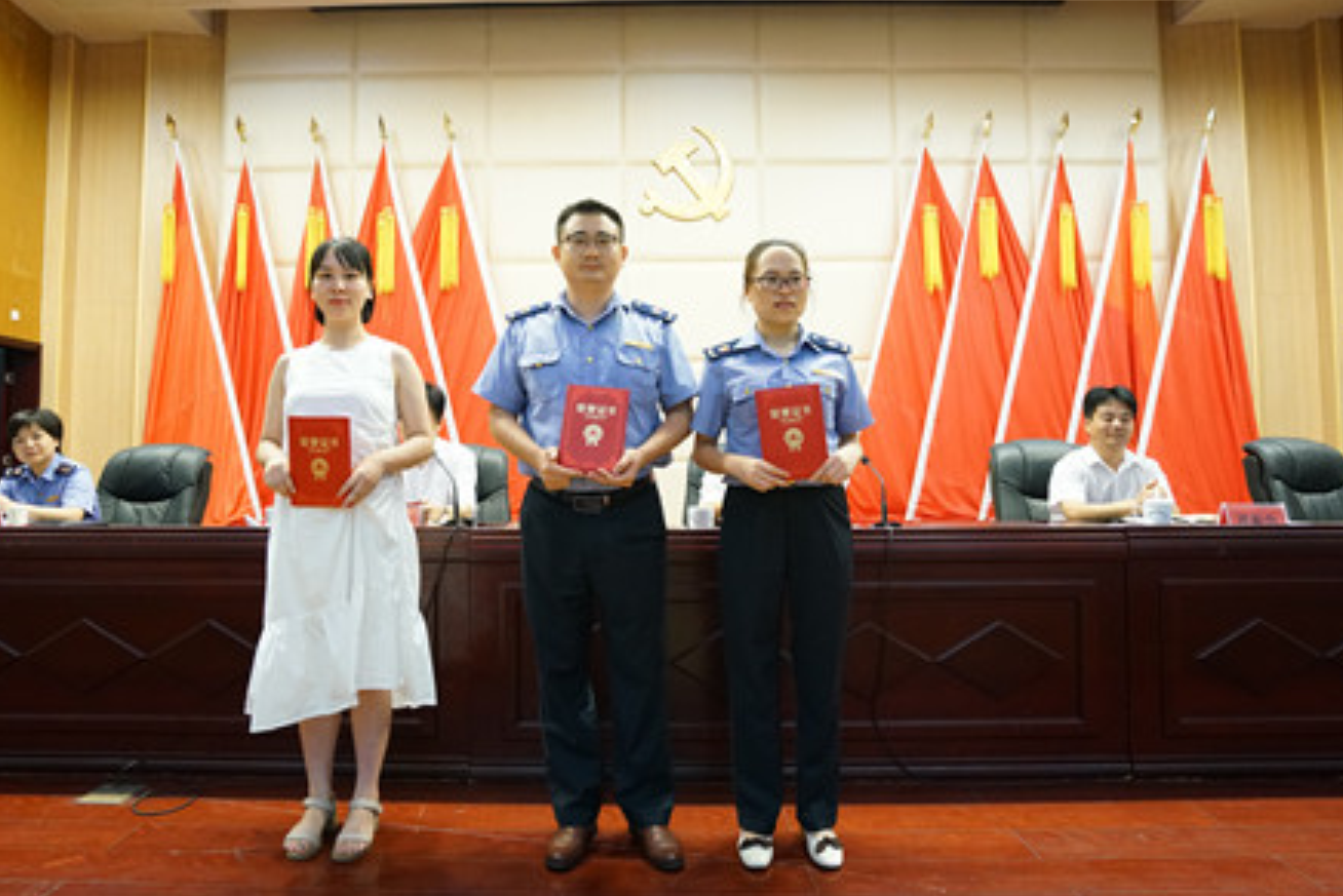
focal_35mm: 22
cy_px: 419
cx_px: 613
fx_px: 821
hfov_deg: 78.4
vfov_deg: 57.2
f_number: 5
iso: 4000
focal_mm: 16
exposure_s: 1/60
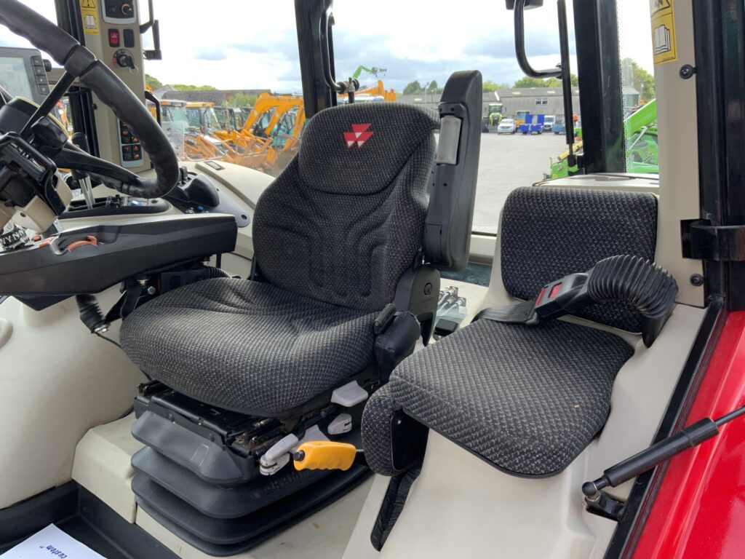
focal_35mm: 29
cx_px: 372
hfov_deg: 61.7
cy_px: 280
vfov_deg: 48.2
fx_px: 624
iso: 16
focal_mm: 3
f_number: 1.8
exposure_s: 1/131
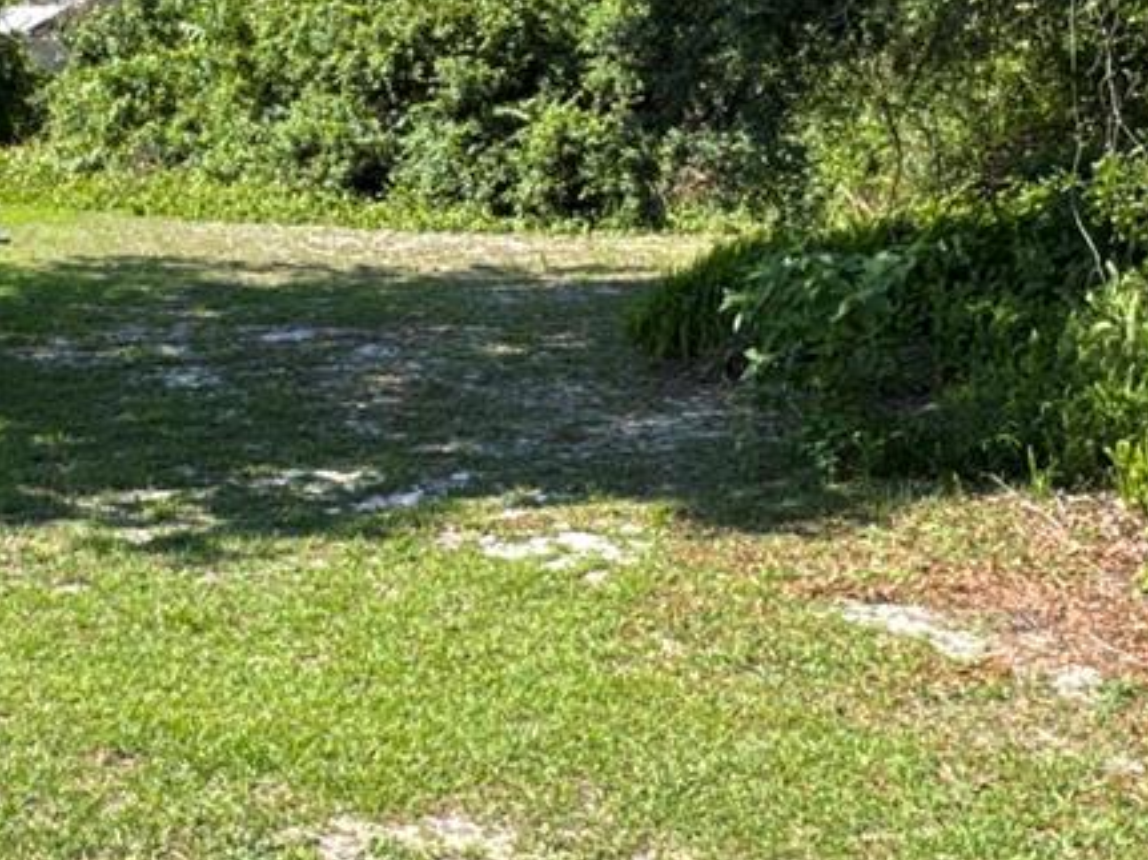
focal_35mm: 52
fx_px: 1724
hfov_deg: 36.4
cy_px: 122
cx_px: 376
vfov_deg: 27.2
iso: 40
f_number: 2.2
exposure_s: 1/741
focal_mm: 2.22
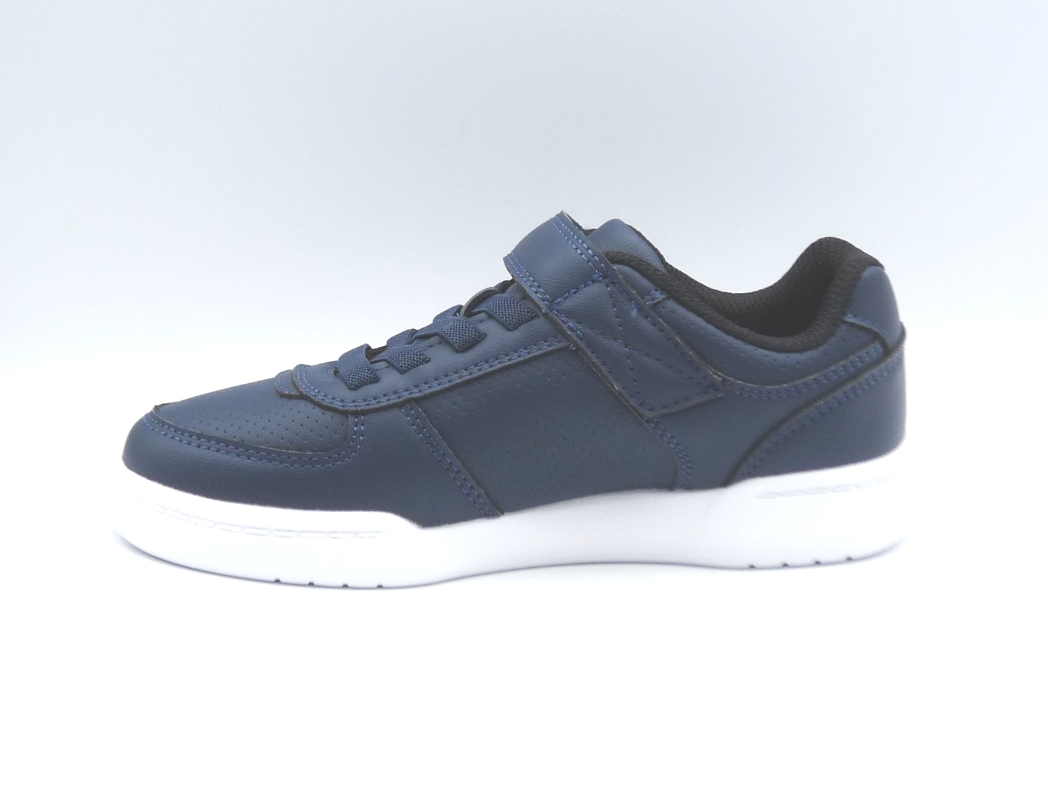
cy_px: 393
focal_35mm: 66
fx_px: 1998
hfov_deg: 29.4
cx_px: 524
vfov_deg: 22.3
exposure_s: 1/250
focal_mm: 6.6
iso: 100
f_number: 4.5
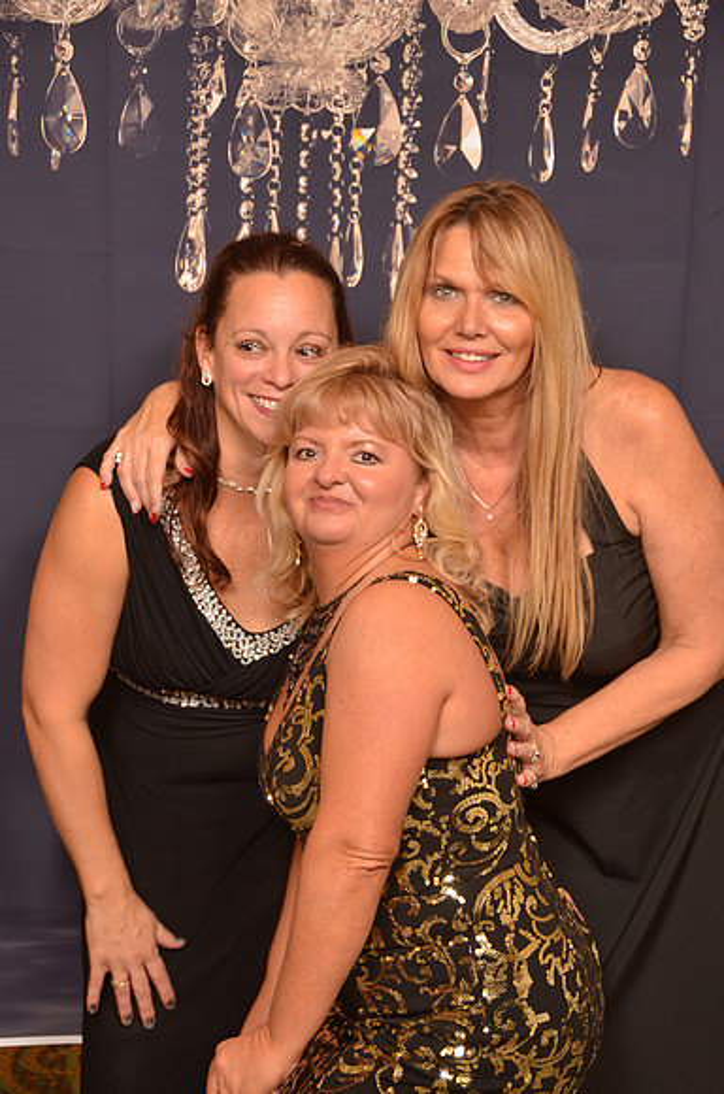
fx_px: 2364
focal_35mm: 78
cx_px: 362
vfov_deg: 26.0
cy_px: 547
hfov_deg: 17.4
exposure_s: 1/80
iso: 200
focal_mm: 52
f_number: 5.6
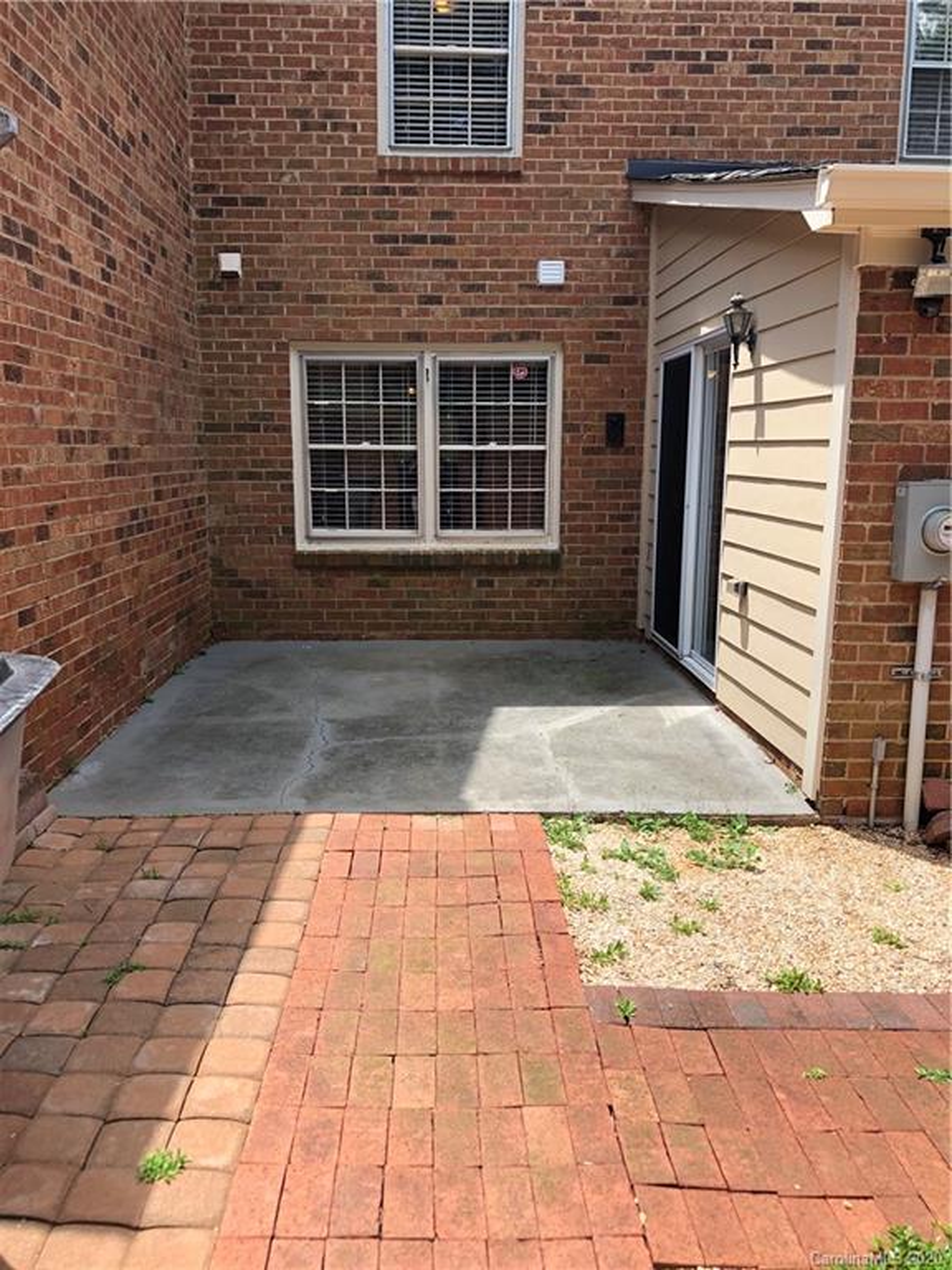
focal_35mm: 28
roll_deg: +0.2
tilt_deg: -11.1
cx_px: 476
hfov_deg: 49.7
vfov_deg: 63.4
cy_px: 635
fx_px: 1027
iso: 20
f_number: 1.8
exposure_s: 1/774
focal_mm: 3.99
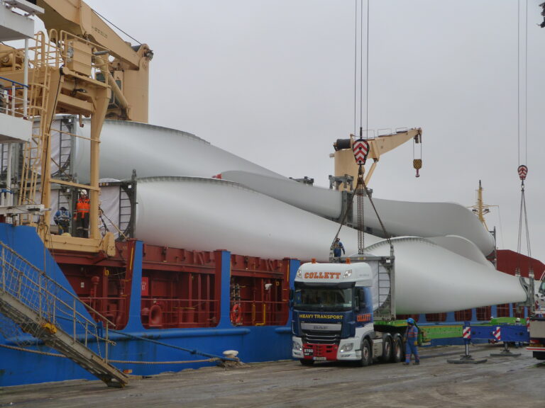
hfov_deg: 30.3
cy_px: 204
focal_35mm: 64
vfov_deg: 22.9
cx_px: 272
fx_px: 1008
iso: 125
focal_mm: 11.6
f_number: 3.3
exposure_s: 1/100
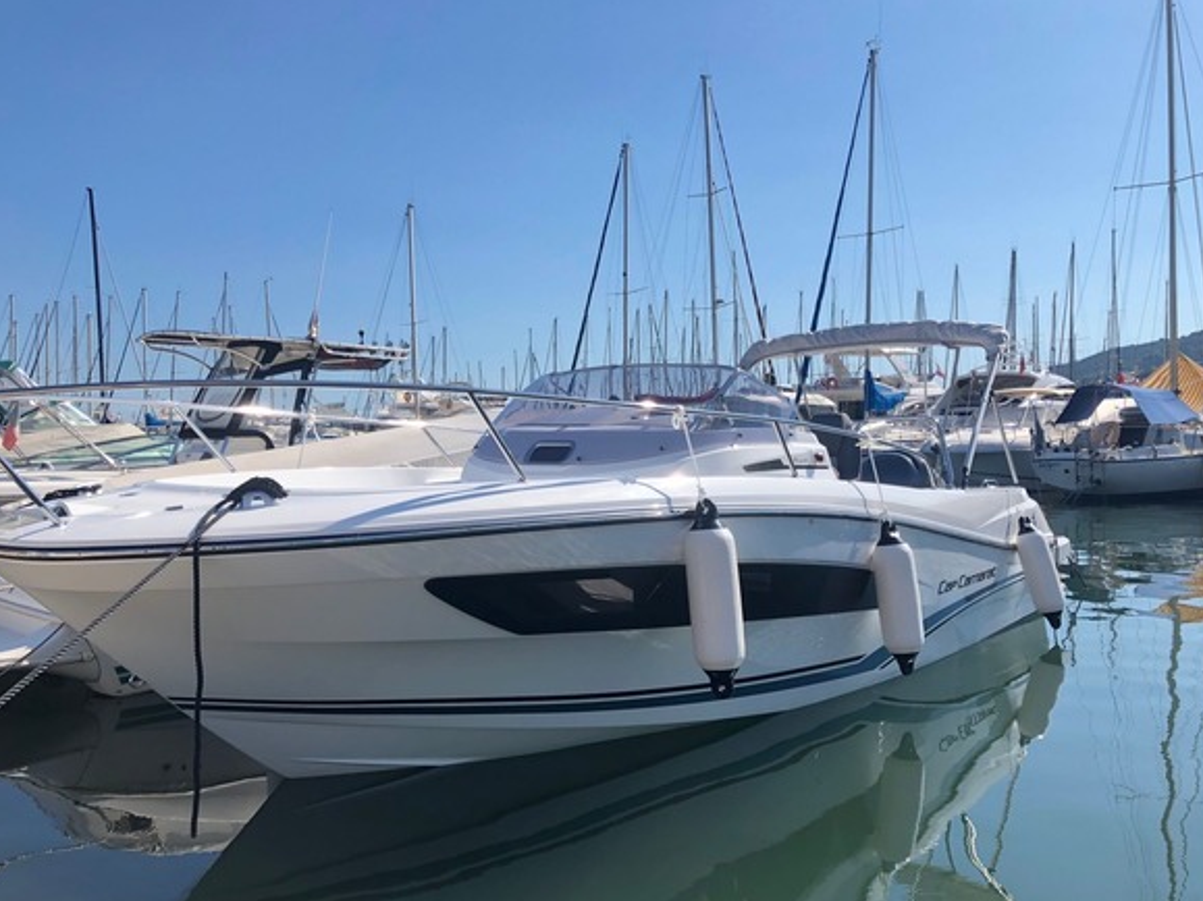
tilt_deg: -1.1
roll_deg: +0.0
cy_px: 455
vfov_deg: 48.2
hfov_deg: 61.7
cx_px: 598
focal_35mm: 29
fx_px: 1008
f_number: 1.8
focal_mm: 3.99
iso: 20
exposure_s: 1/1043
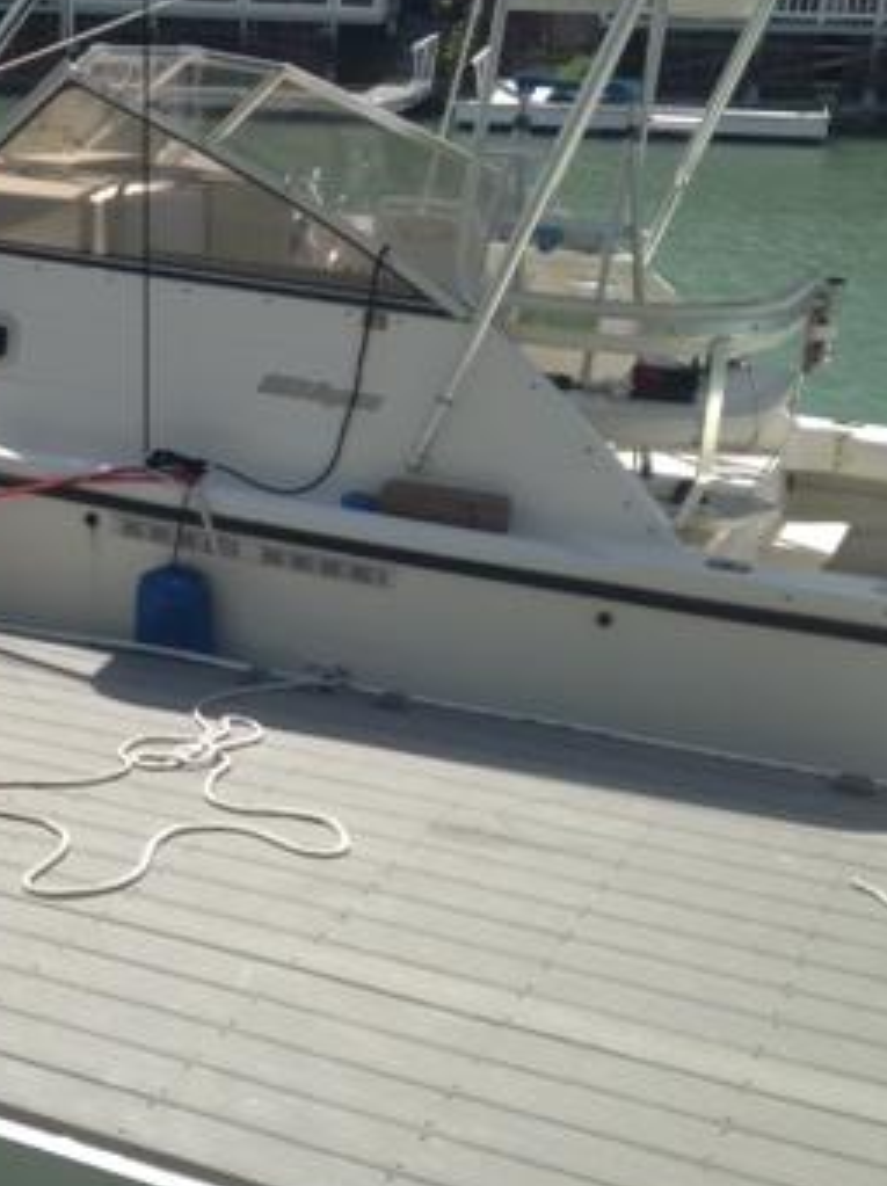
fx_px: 2122
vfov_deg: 31.2
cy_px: 501
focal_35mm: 62
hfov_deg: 23.1
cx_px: 118
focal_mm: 4.12
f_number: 2.4
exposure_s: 1/1506
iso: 50
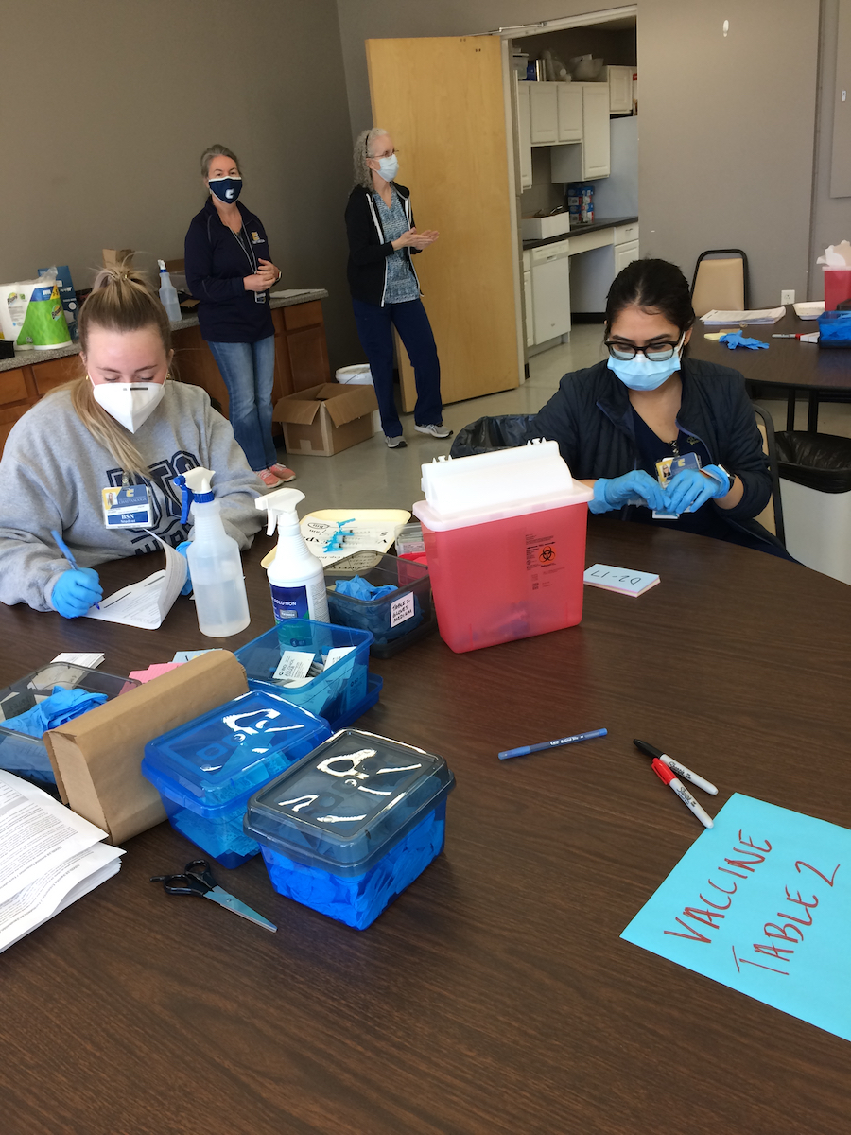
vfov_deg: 61.7
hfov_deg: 48.2
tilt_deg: -21.9
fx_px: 951
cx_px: 426
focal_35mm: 29
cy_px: 568
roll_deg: +6.9
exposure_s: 1/30
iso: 40
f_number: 2.2
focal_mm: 4.15
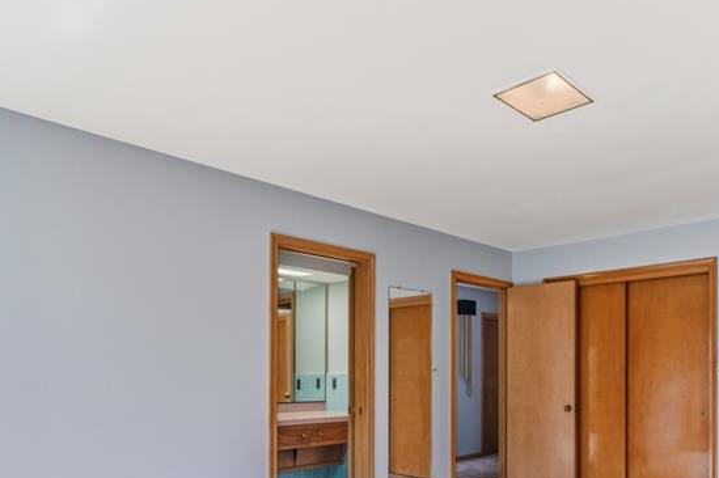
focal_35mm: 28
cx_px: 502
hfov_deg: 63.2
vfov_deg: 44.5
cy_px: 367
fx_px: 559
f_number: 8
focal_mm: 10
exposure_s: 1/60
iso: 500
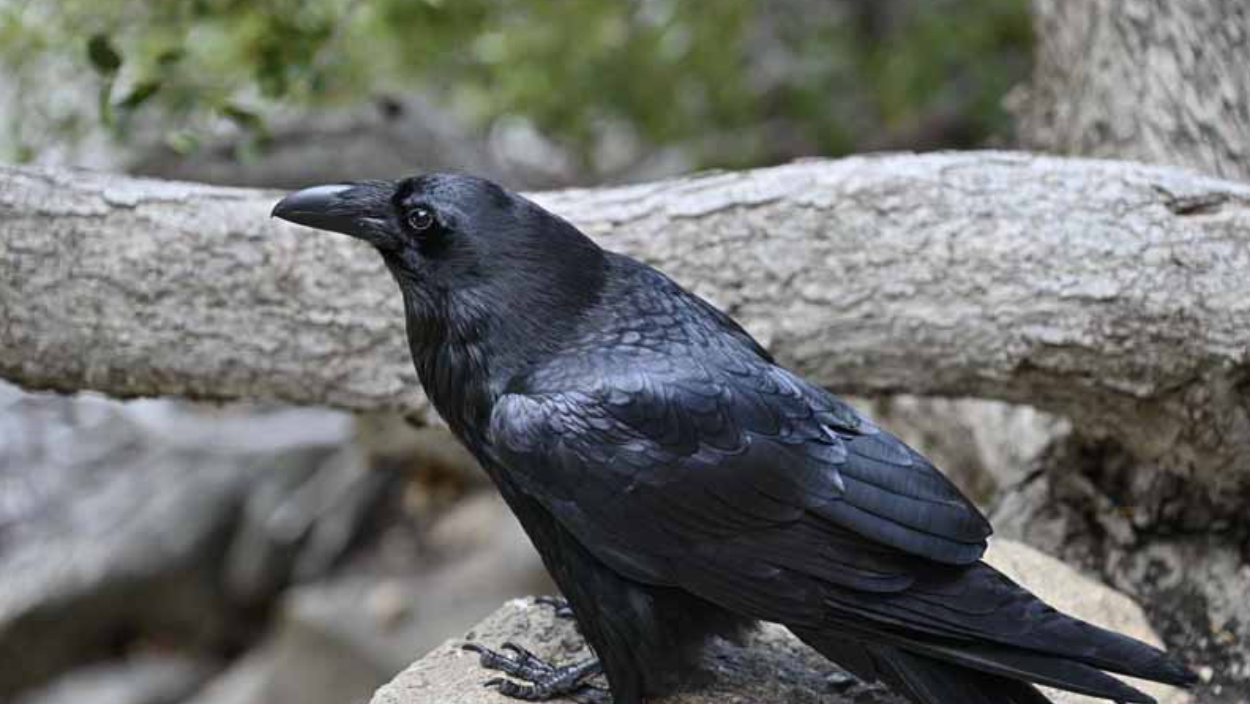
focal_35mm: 109
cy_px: 410
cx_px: 628
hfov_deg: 19.6
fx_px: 3614
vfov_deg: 11.1
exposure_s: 1/125
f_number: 4
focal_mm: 103
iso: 140
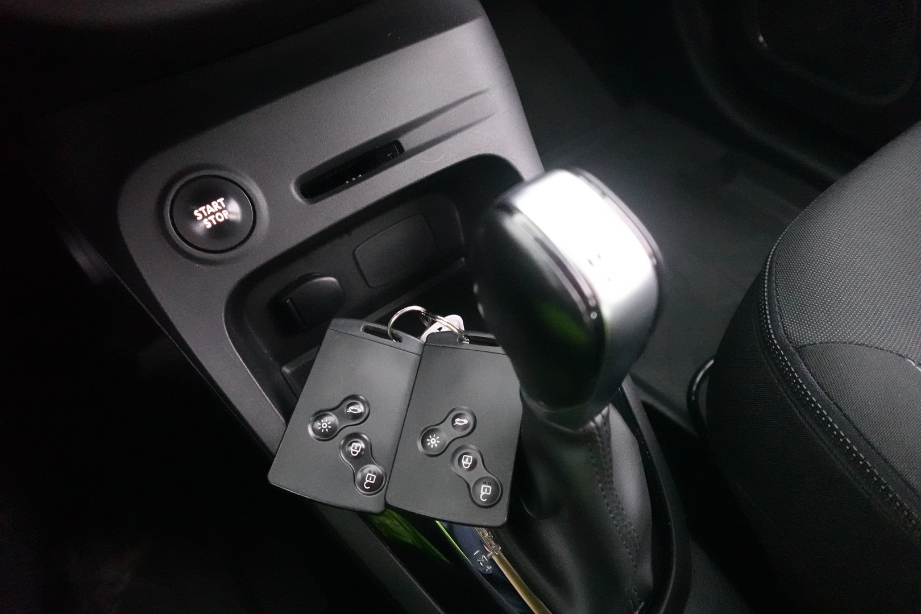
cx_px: 460
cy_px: 307
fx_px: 512
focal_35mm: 20
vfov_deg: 61.9
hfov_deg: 84.0
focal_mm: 7.6
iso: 6400
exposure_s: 1/25
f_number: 2
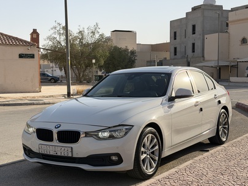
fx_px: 387
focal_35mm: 54
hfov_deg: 35.5
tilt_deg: -3.5
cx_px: 116
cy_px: 95
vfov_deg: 27.1
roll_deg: +0.1
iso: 80
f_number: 1.78
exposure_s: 1/6536
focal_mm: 6.76
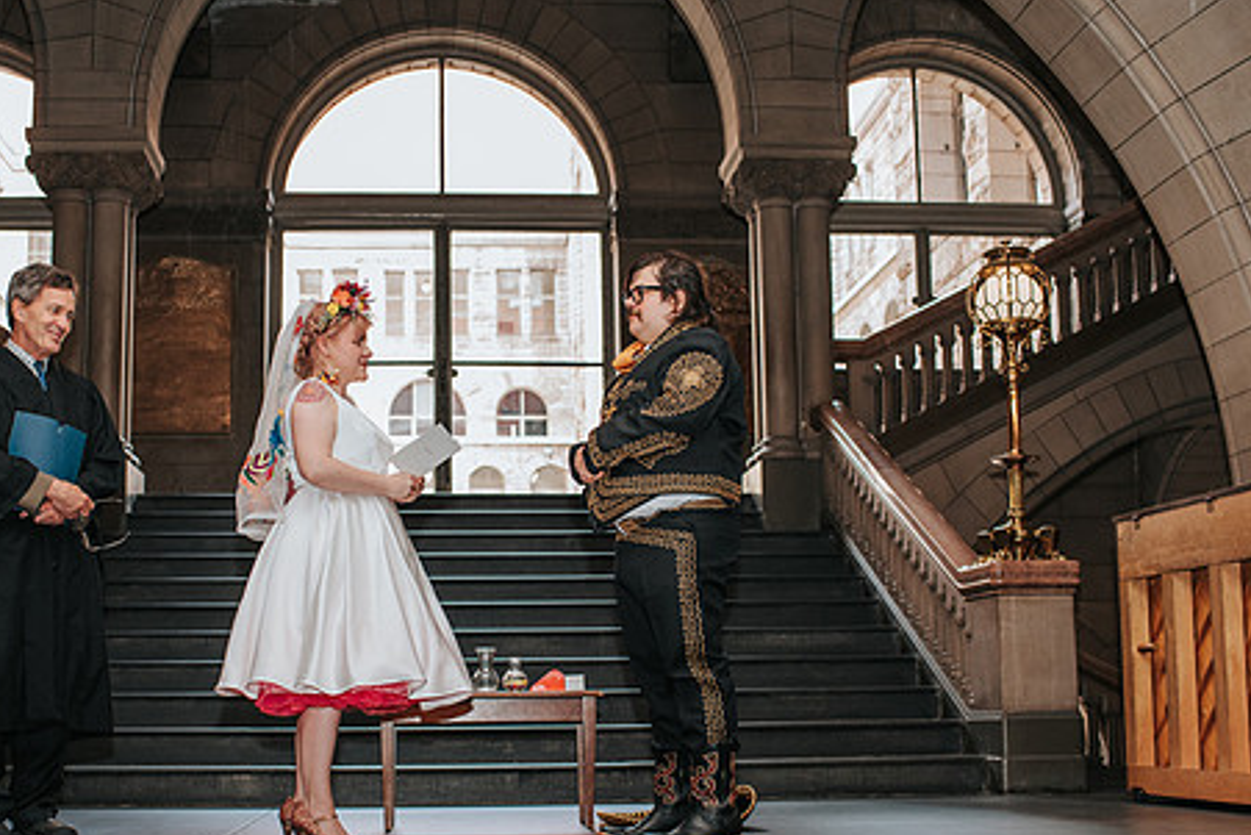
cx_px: 502
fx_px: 1599
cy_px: 523
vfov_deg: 29.2
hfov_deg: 42.5
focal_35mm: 46
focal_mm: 35
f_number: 3.5
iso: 1000
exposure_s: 1/200
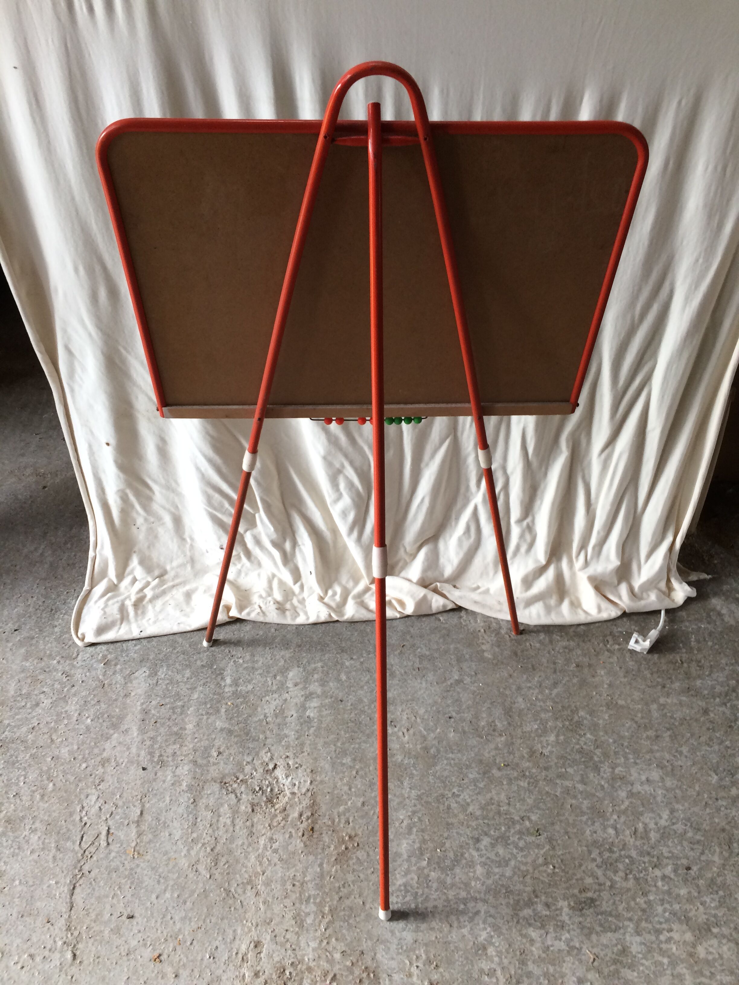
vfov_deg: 61.7
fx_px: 825
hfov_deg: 48.2
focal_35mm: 29
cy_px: 492
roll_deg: -0.3
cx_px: 370
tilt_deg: -38.5
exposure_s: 1/33
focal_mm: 4.15
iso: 50
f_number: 2.2
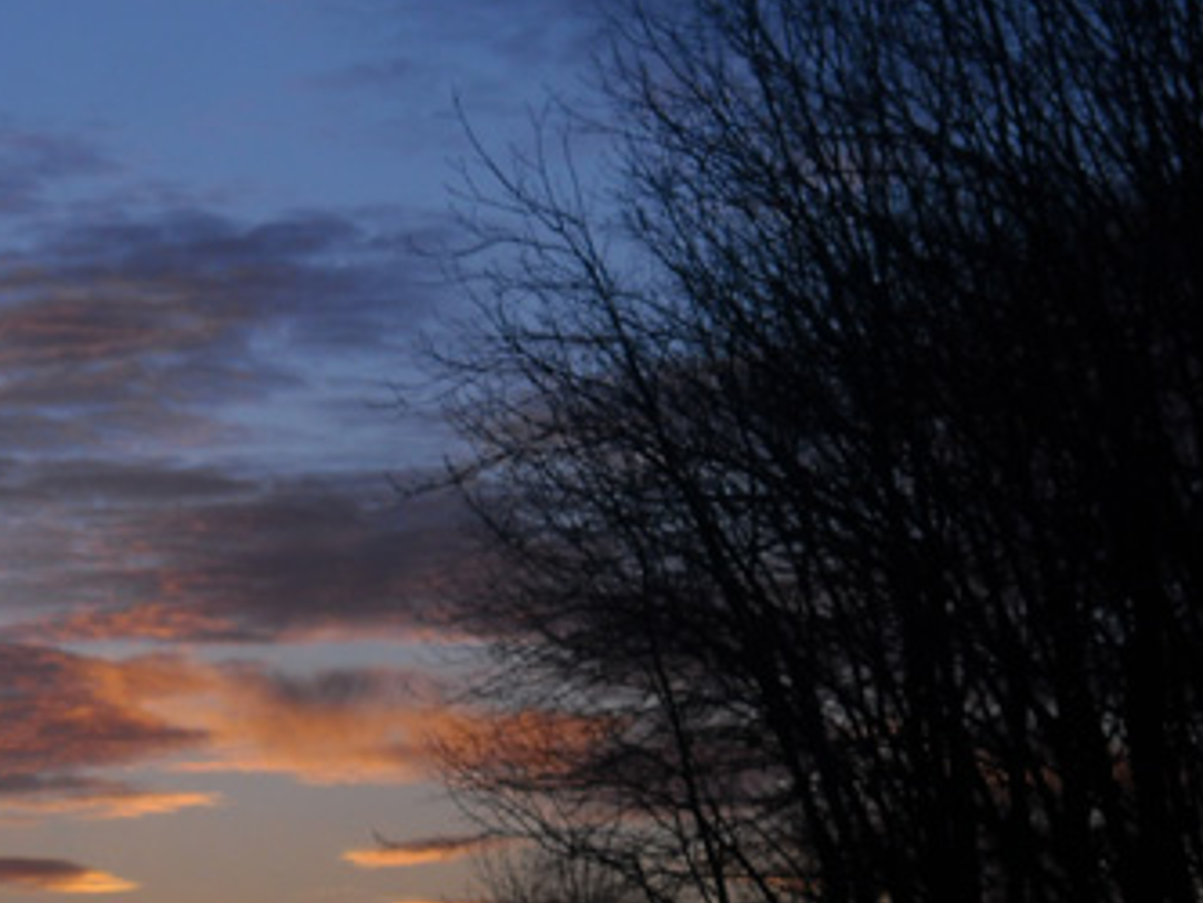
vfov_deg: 7.9
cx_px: 253
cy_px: 419
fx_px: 6571
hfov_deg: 10.4
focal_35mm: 189
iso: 64
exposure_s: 1/228
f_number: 4.7
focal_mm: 17.1
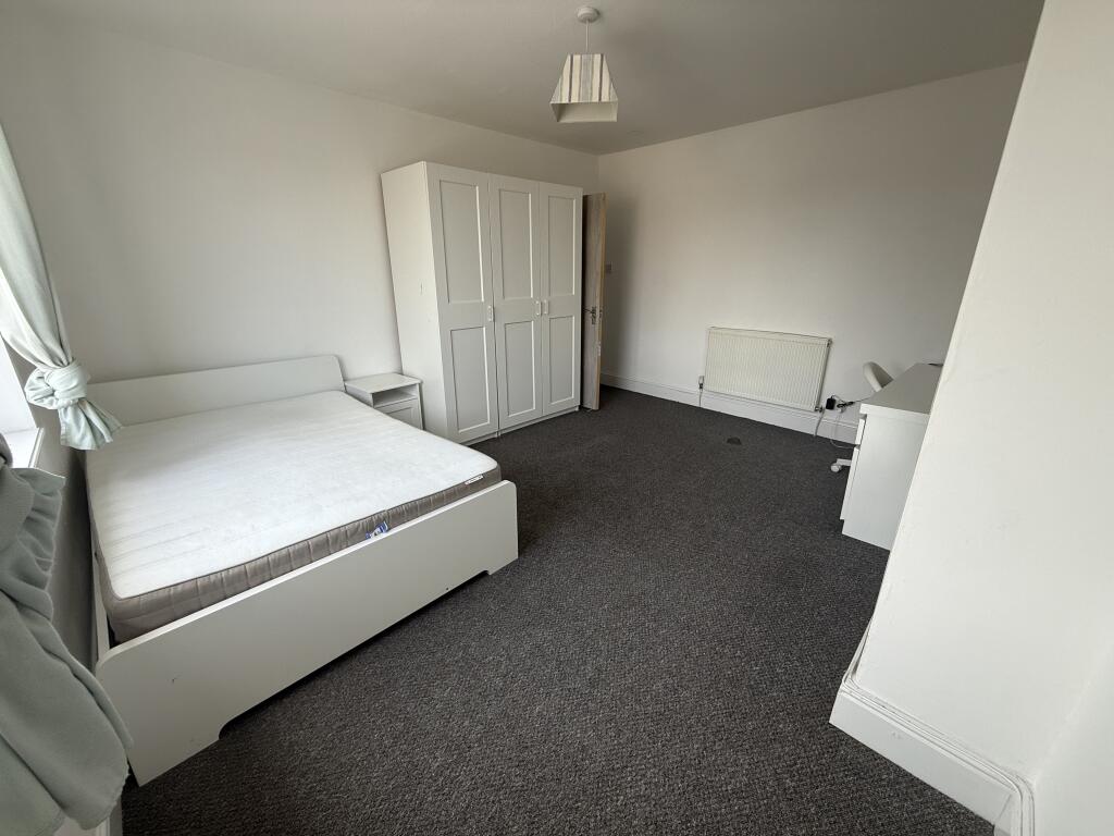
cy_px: 418
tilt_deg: -18.1
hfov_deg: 102.1
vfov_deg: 85.7
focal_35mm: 14
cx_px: 557
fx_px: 451
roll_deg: -0.3
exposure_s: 1/106
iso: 40
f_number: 2.2
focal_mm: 2.22
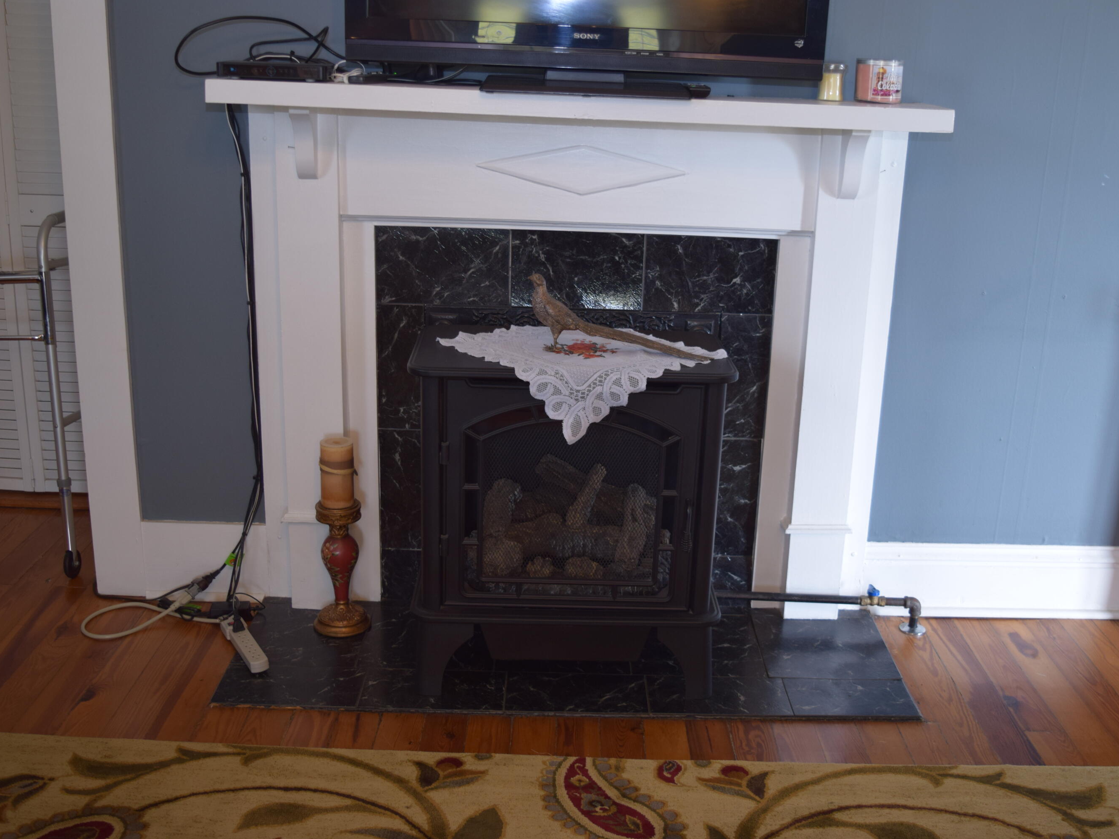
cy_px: 419
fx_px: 1261
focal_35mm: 39
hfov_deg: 47.8
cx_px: 614
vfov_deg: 36.8
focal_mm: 24
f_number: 4
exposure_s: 1/30
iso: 400
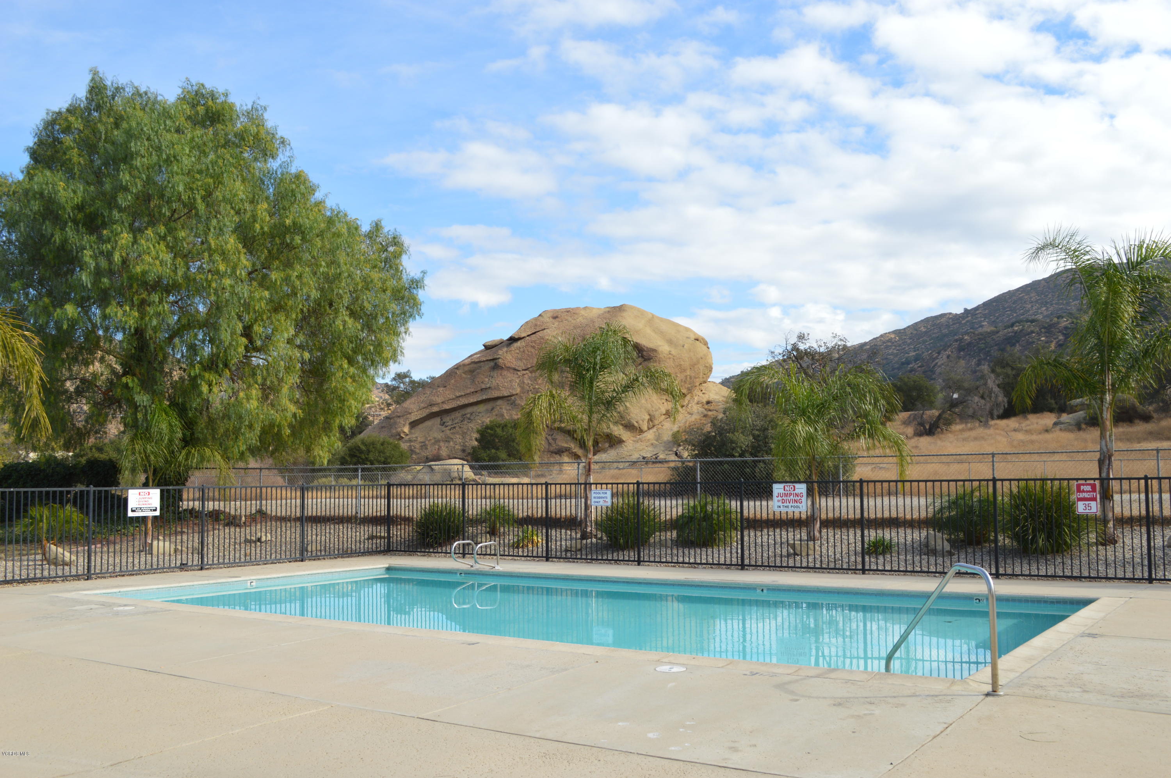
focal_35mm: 33
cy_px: 389
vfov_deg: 39.9
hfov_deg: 57.3
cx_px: 586
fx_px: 1072
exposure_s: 1/200
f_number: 8
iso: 100
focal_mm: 22
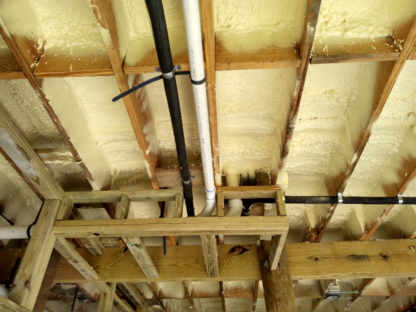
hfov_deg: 81.7
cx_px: 208
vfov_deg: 66.0
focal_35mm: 20
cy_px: 156
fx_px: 240
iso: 100
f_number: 2
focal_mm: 3.54
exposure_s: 1/384
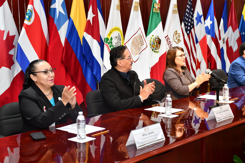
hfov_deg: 35.1
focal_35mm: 57
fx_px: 388
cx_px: 122
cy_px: 82
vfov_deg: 23.8
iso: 1250
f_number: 4.2
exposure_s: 1/60
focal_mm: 38
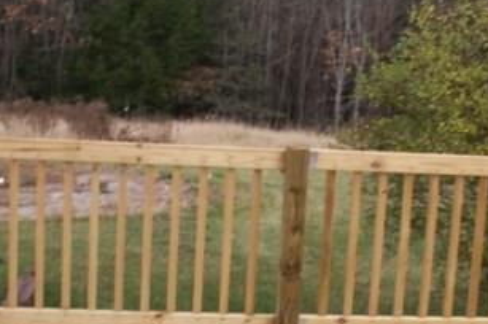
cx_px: 242
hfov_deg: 26.7
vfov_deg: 17.9
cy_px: 208
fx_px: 1029
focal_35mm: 76
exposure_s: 1/40
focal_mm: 5.86
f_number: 2.8
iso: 64
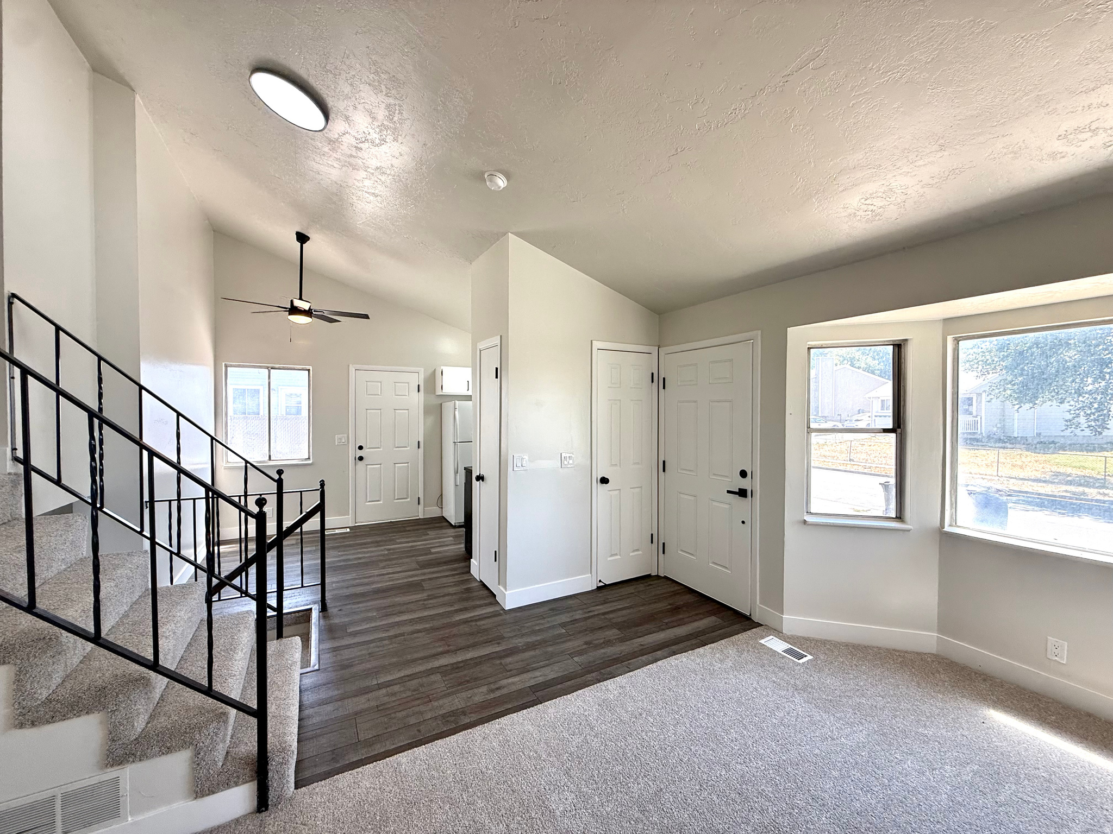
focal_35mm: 14
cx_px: 556
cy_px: 417
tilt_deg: -0.3
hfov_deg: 102.1
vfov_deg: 85.7
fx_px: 450
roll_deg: -0.4
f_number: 2.2
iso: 64
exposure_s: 1/117
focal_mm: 2.22
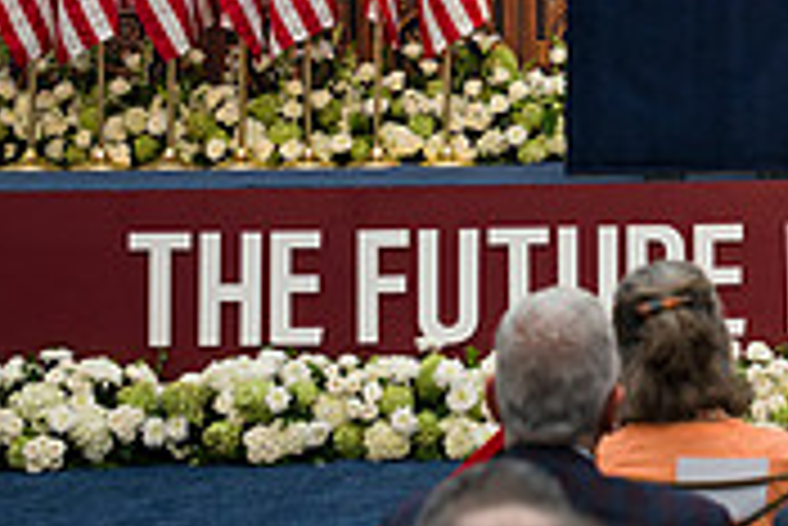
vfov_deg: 11.6
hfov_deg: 16.8
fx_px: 2541
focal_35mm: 116
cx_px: 977
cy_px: -115
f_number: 2.8
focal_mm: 35
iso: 320
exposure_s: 1/320
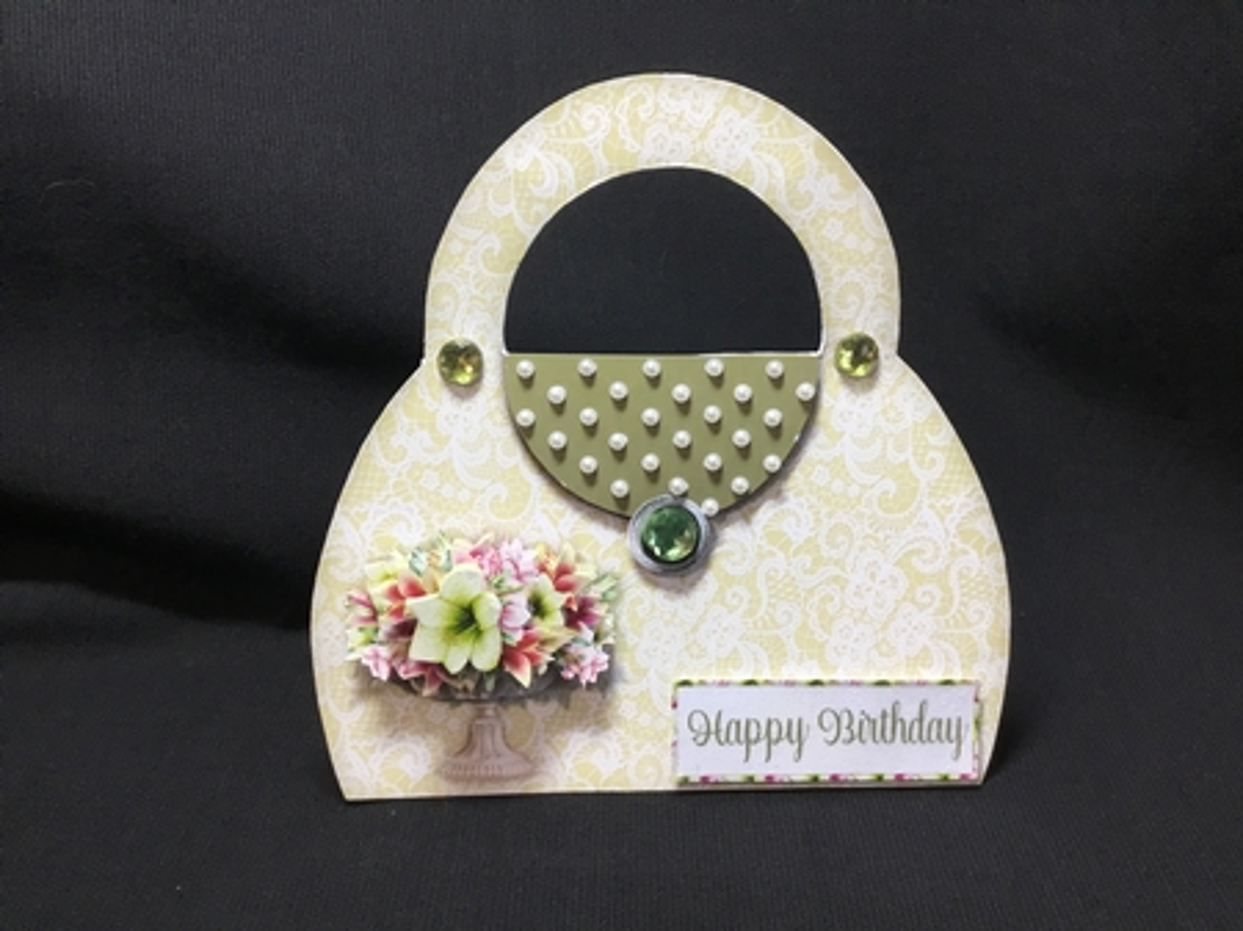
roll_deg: -0.6
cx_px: 622
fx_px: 1113
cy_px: 466
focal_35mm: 31
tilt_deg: -25.0
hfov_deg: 58.4
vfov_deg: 45.4
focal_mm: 3.3
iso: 80
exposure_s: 1/33
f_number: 2.4
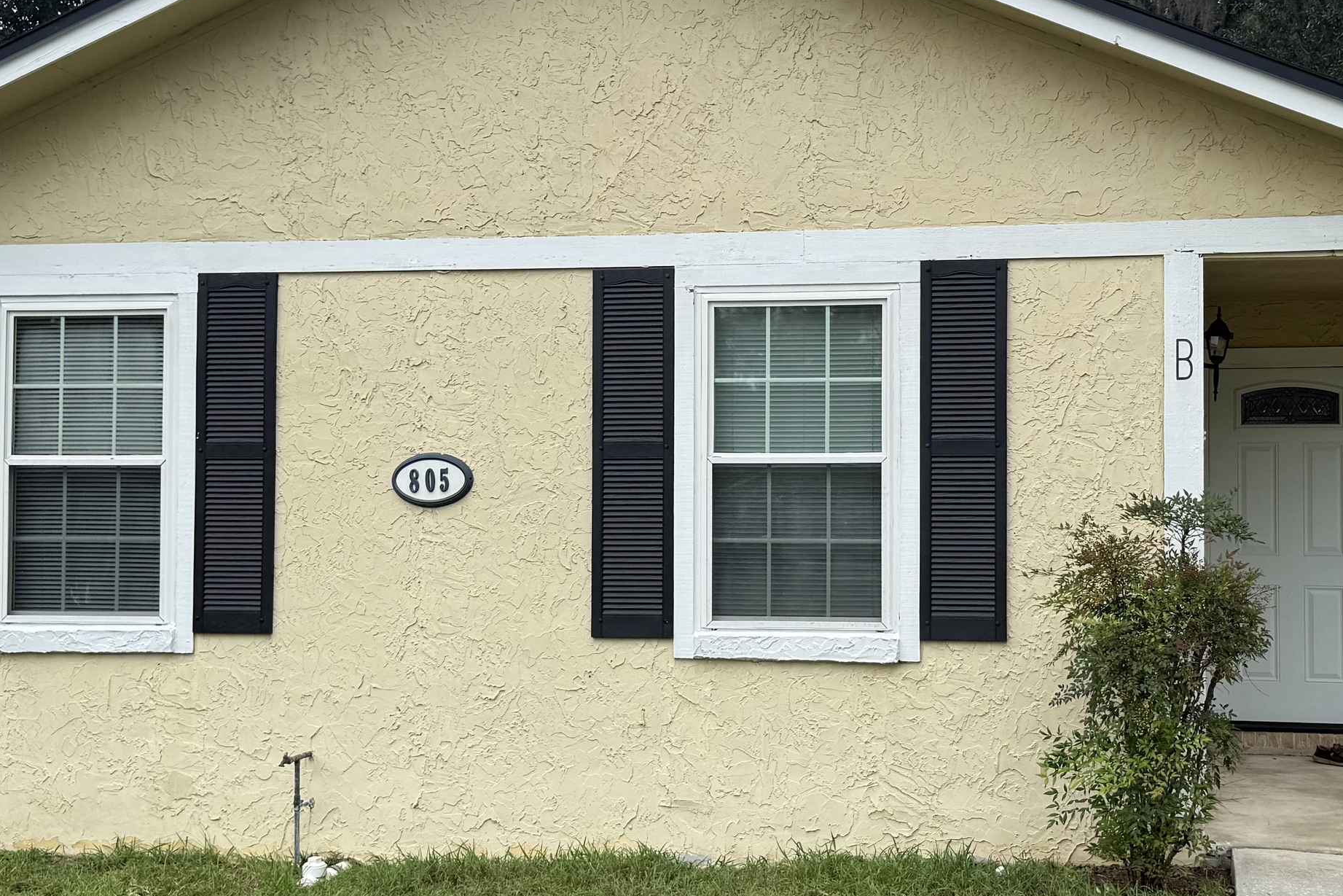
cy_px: 458
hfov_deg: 38.0
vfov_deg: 26.0
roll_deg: -0.6
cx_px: 826
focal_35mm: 52
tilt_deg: +3.6
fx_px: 1940
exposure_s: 1/2611
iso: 80
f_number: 1.78
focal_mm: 6.76
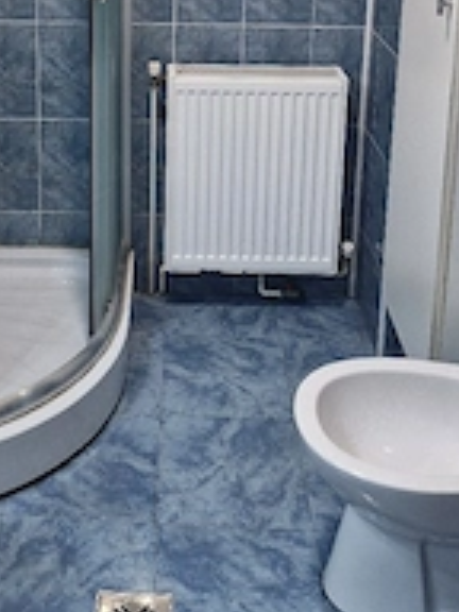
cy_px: -16
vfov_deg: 35.4
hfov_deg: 30.0
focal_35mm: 48
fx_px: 849
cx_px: 147
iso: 200
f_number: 1.8
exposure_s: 1/100
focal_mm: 5.54
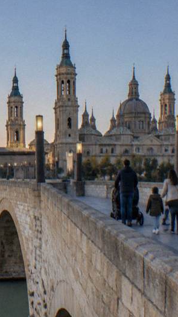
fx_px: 587
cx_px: 49
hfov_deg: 17.2
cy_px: 190
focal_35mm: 70
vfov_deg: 30.1
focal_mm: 35
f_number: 7.1
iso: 400
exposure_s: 1/500
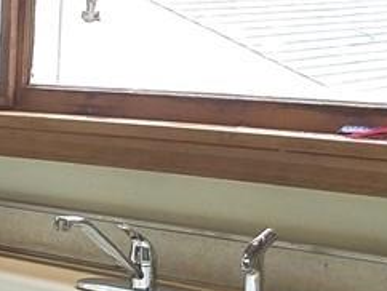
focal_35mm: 110
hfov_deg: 14.9
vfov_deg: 13.4
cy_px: 229
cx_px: -361
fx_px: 1231
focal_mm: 4.2
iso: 125
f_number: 1.7
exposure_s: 1/120
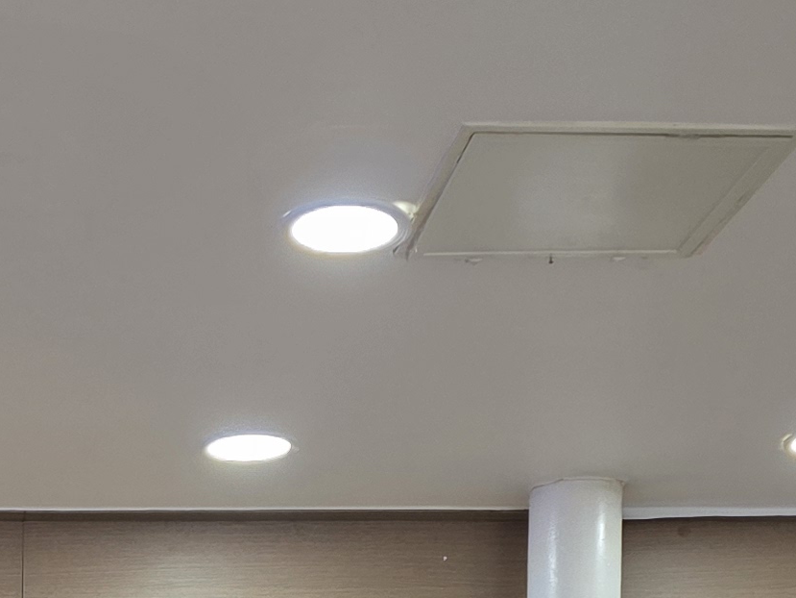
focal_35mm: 111
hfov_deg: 17.0
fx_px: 2553
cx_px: -127
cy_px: 1026
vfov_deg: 12.4
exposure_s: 1/120
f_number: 1.7
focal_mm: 6.3
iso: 100
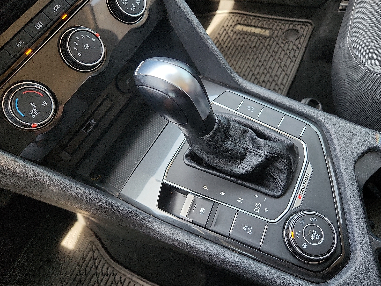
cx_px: 199
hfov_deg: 69.4
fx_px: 275
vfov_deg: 54.9
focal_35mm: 25
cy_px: 141
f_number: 1.8
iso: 230
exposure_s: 1/50
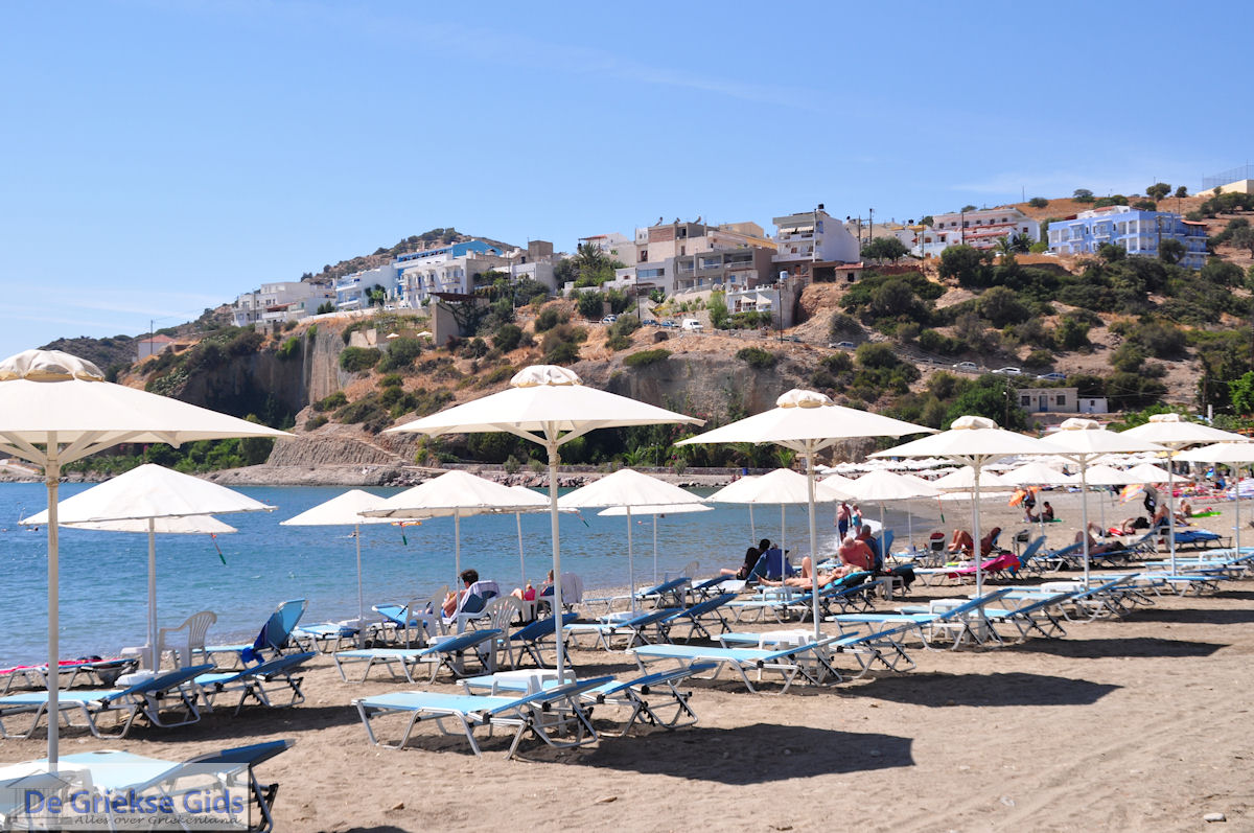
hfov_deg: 41.2
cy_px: 416
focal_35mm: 48
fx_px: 1670
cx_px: 627
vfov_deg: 28.0
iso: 200
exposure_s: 1/500
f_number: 9
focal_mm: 32
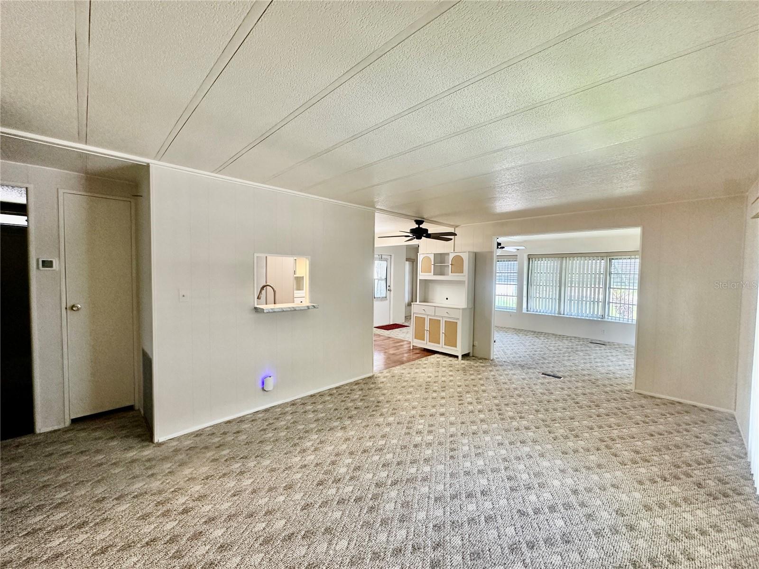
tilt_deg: -2.8
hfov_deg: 102.1
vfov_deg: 85.7
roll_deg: -1.3
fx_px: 307
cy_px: 284
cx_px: 380
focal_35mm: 14
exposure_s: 1/120
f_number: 2.2
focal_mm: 2.22
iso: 320
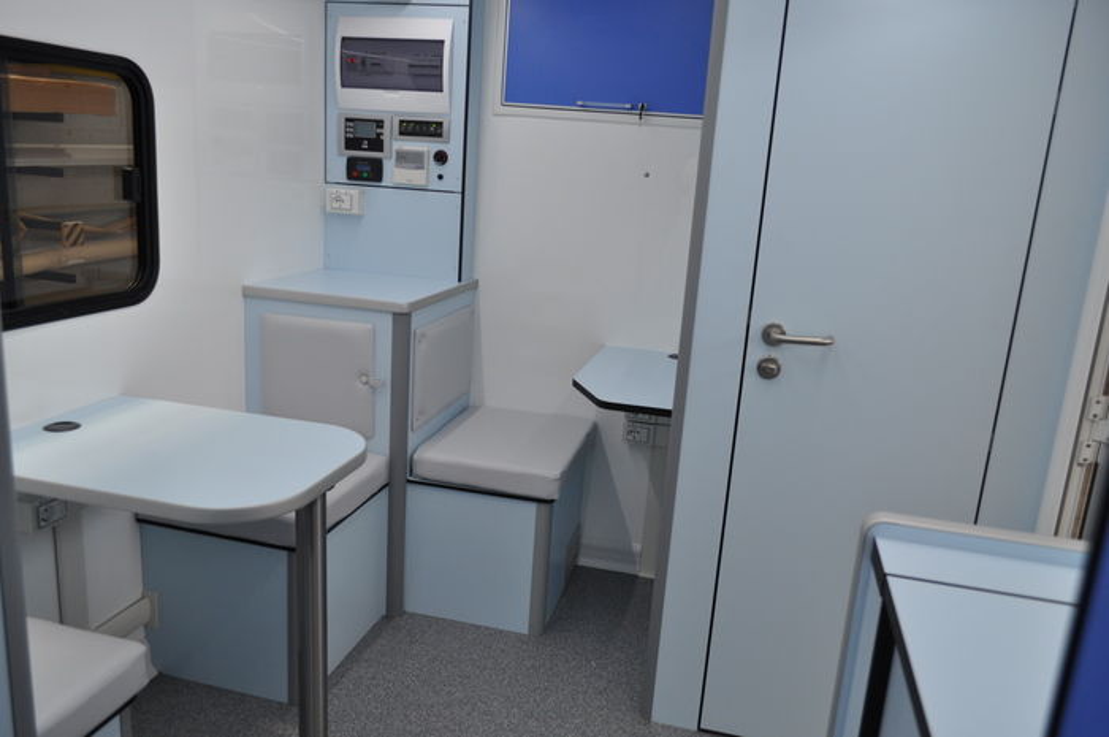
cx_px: 554
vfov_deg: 47.8
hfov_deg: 67.4
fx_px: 831
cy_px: 368
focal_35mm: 27
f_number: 5
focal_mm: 18
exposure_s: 1/100
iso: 400
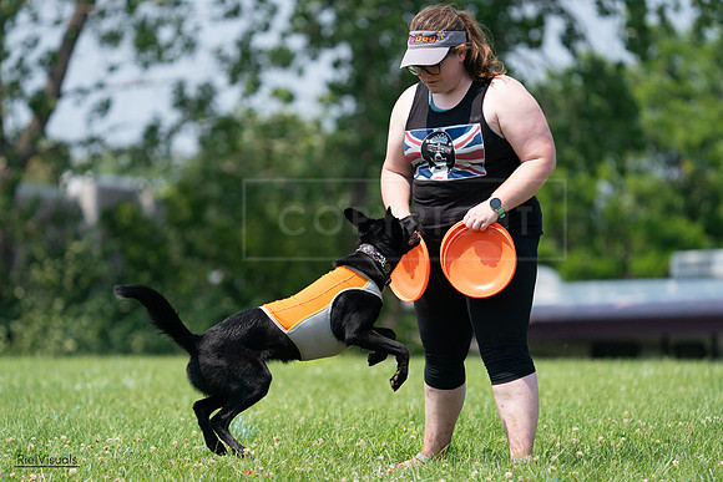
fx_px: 6669
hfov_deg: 6.2
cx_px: 362
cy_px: 241
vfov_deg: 4.1
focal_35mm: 332
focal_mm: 332
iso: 1250
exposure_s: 1/4000
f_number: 6.3
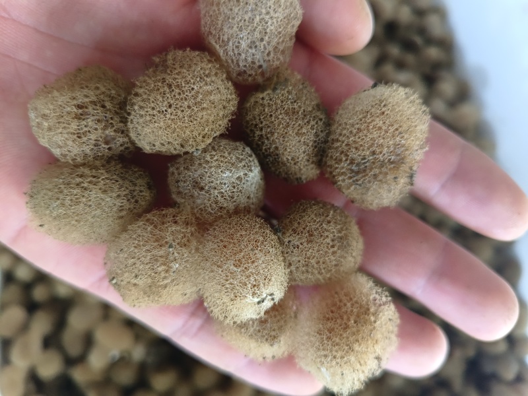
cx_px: 264
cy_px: 198
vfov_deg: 58.9
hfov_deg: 73.9
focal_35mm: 23
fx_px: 351
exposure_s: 1/60
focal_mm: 5.5
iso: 351
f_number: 1.88
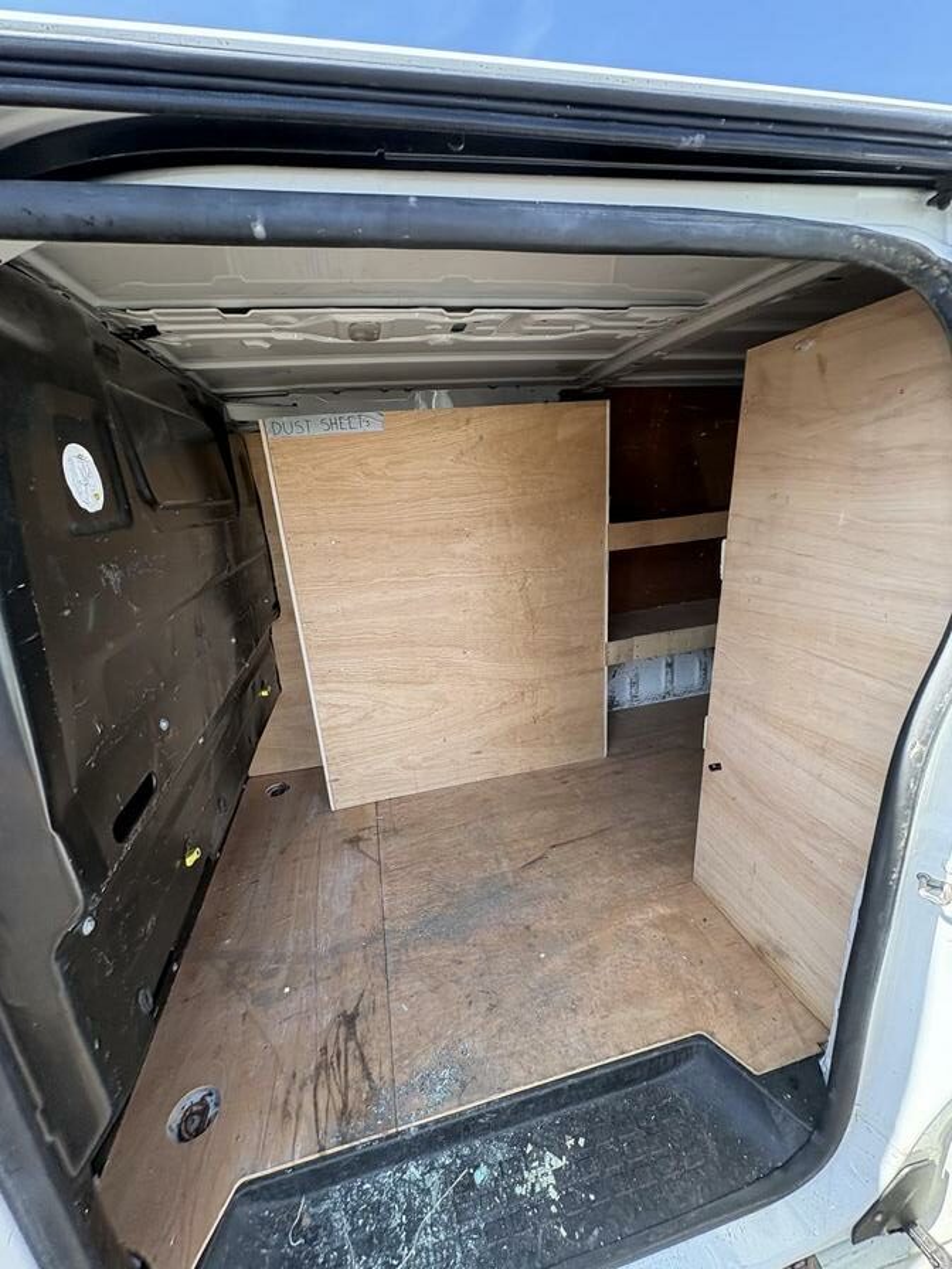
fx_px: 513
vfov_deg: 102.1
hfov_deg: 85.7
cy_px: 634
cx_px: 476
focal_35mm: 14
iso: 64
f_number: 2.2
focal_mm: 2.22
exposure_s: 1/172
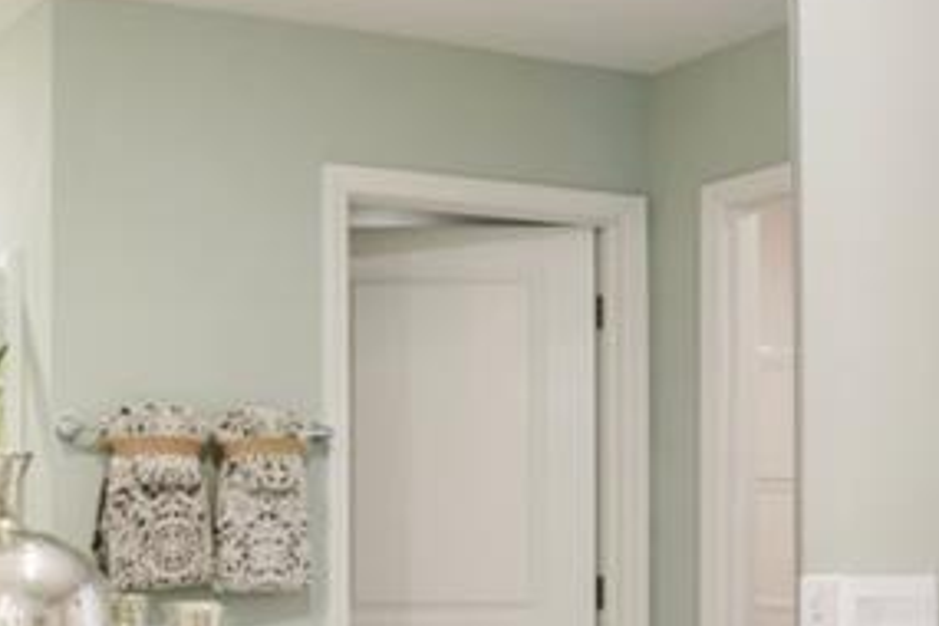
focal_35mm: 61
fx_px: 1591
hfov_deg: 32.4
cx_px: 254
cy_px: 545
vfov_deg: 21.8
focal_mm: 17
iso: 400
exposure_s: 1/8
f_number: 7.1
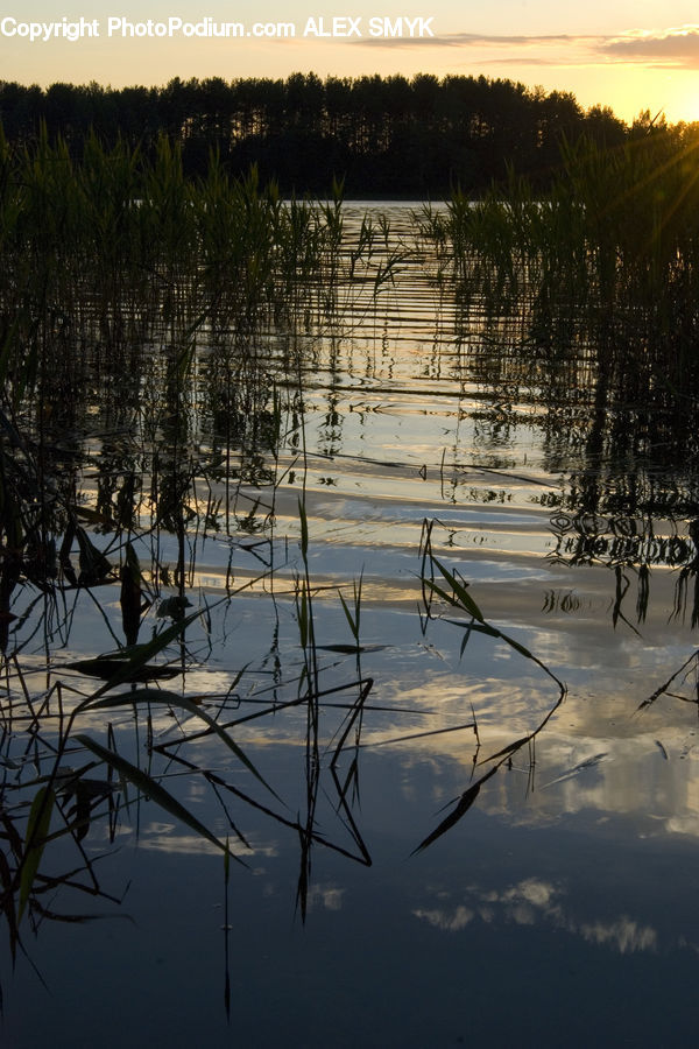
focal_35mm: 60
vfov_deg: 33.4
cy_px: 524
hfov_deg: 22.6
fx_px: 1747
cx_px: 350
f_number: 20
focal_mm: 40
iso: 400
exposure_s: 1/60
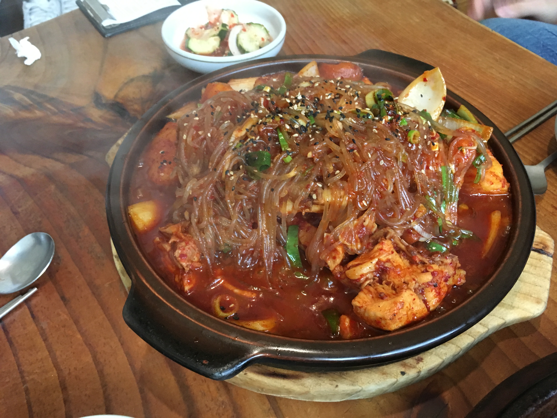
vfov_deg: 48.2
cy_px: 209
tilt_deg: -49.4
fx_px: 467
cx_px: 278
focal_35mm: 29
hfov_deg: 61.7
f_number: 2.2
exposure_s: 1/15
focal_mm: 4.15
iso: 200
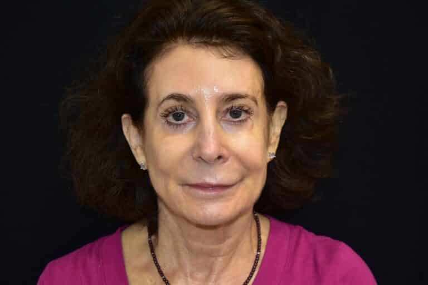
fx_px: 713
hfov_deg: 33.4
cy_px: 142
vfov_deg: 22.6
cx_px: 214
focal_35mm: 60
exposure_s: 1/60
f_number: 4
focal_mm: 40
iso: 400
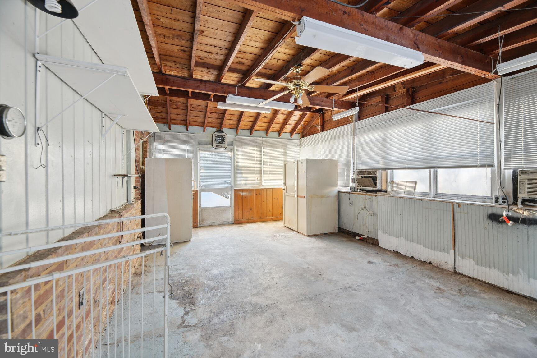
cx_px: 268
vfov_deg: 81.2
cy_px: 179
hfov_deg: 104.3
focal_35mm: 14
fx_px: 209
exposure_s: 1/2
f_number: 9
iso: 200
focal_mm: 14
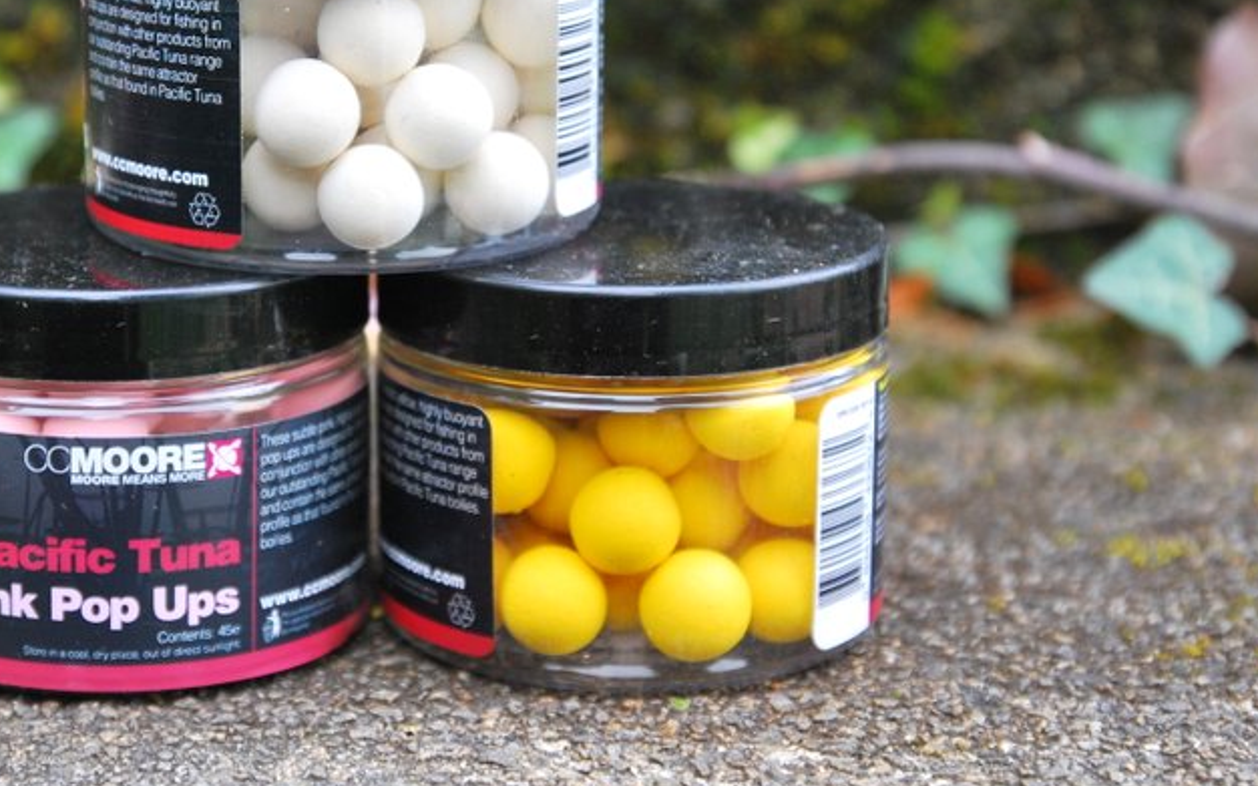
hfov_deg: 20.5
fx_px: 3462
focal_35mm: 101
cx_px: 446
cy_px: 267
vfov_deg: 12.9
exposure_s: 1/50
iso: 400
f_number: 4.5
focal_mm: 48
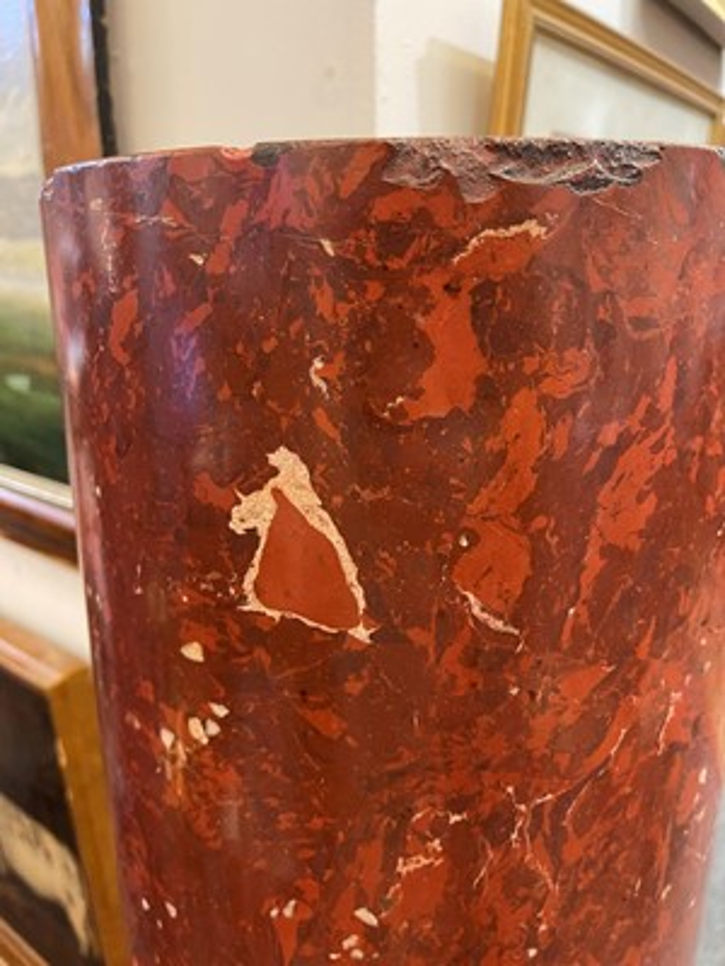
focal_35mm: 25
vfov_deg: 69.4
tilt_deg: -17.2
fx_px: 698
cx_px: 362
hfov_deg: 54.9
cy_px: 483
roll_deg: +1.4
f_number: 1.6
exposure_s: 1/33
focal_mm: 5.1
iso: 500
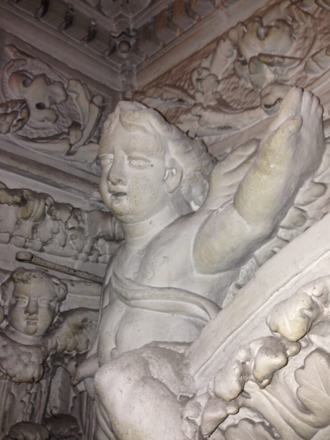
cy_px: 219
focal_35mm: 34
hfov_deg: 41.8
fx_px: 432
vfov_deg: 54.0
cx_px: 164
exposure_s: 1/16
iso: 64
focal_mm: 4.13
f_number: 2.4
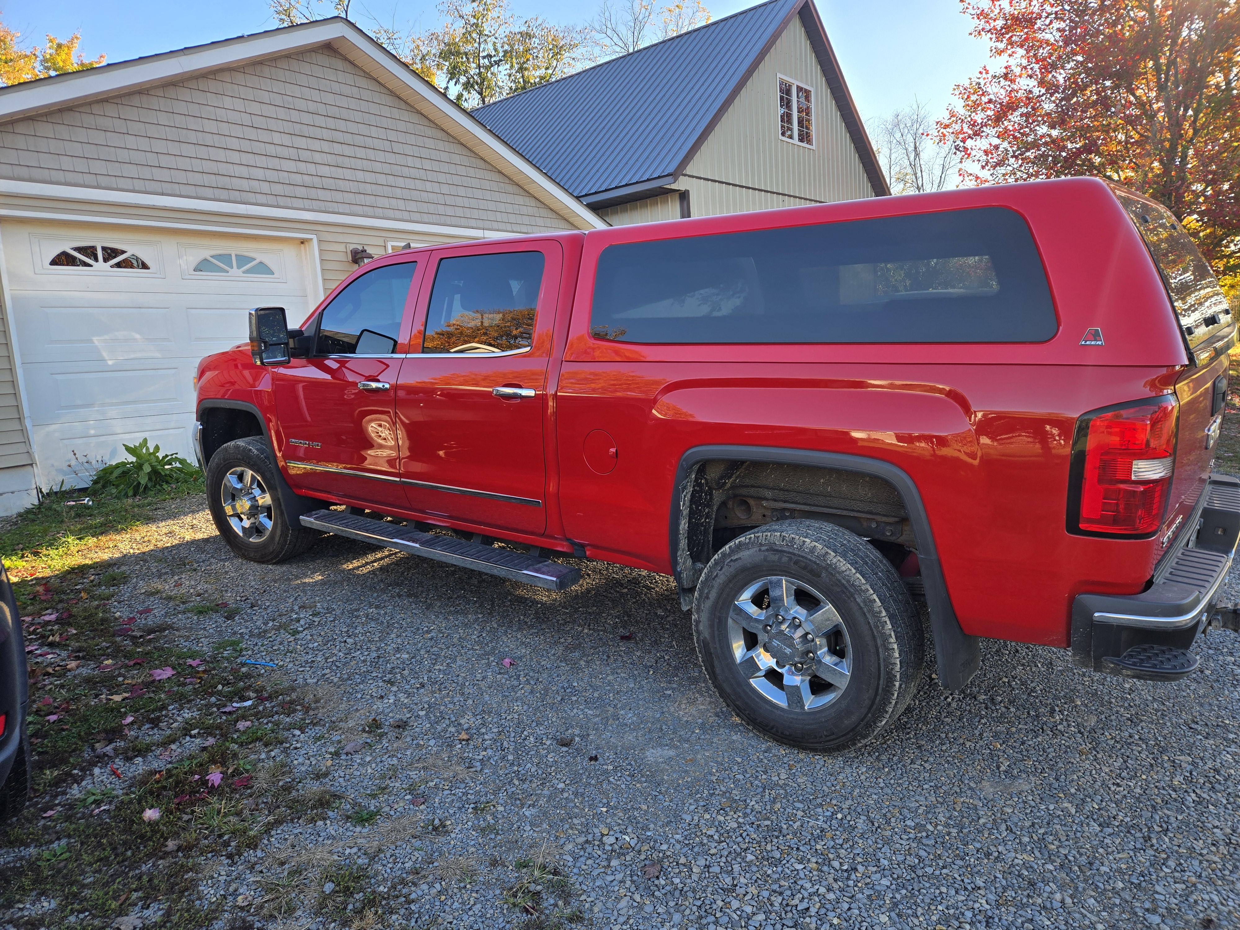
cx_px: 620
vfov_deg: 58.9
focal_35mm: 23
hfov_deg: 73.9
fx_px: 824
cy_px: 465
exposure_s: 1/387
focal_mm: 5.4
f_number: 1.8
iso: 25
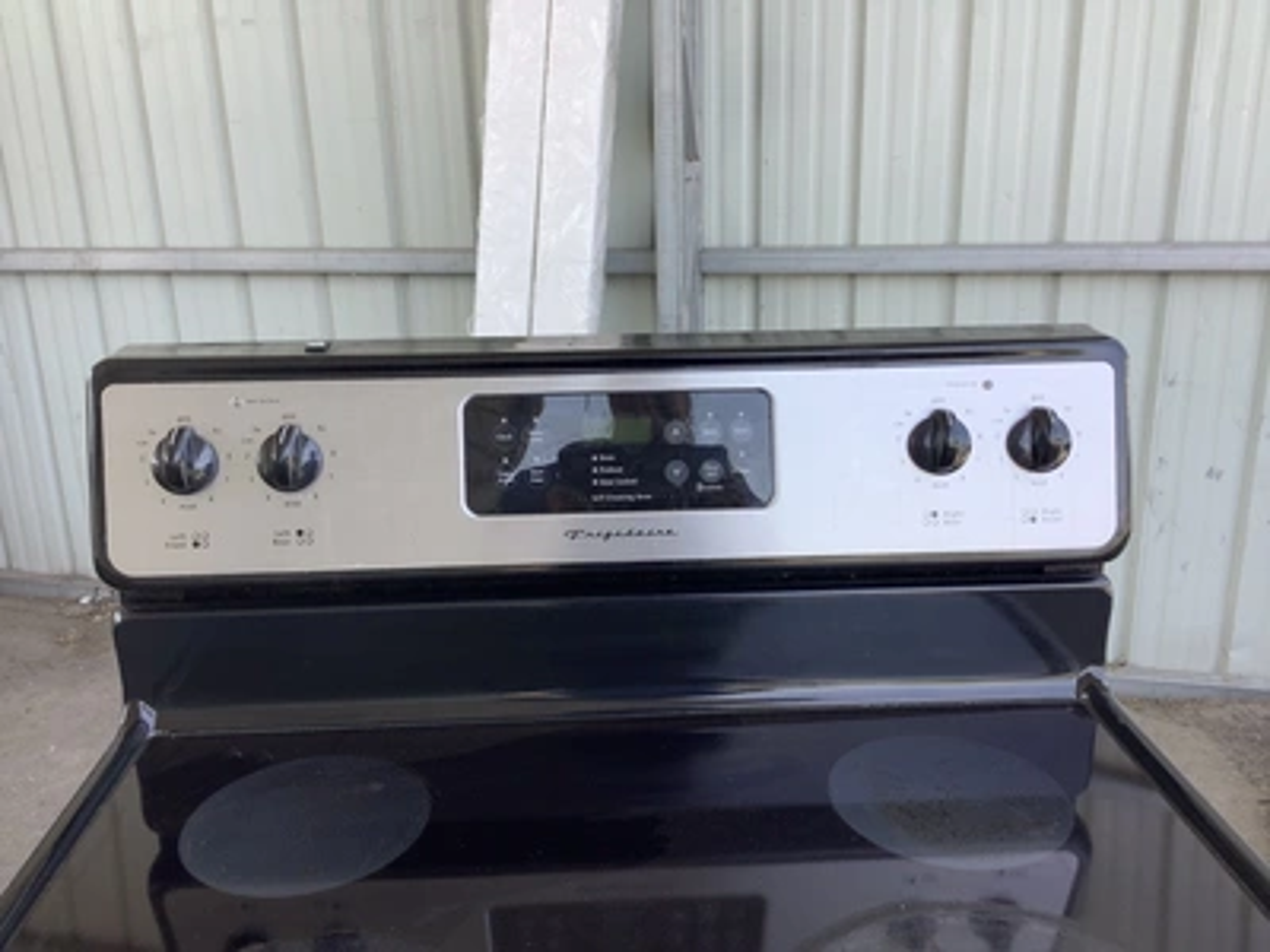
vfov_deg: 45.4
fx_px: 1137
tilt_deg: -16.2
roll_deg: +2.0
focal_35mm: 31
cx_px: 635
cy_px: 476
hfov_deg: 58.4
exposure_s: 1/100
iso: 25
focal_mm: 3.3
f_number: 2.4
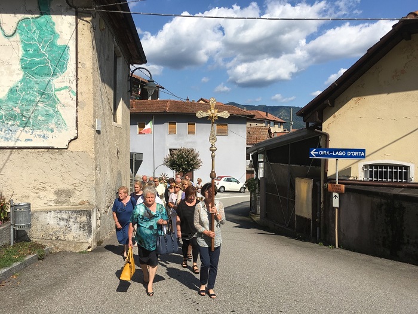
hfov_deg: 61.7
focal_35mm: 29
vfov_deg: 48.2
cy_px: 157
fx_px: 350
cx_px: 209
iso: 25
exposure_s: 1/2137
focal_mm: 4.15
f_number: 2.2
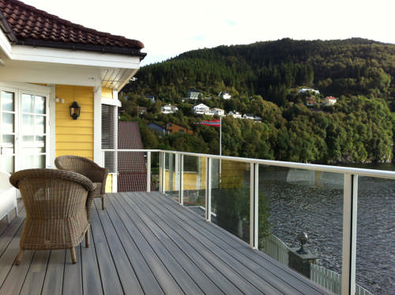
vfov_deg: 40.6
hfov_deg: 52.7
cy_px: 148
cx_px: 198
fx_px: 399
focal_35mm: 35
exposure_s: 1/479
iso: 80
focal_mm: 3.85
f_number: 2.8
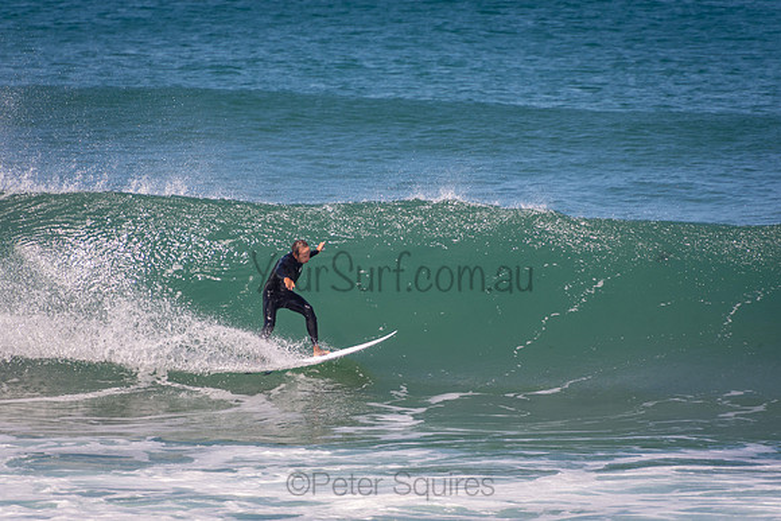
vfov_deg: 2.3
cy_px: 260
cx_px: 390
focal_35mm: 600
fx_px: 13019
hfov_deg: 3.4
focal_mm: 400
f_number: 5.6
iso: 250
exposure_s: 1/1250
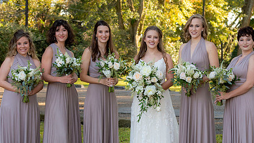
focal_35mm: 128
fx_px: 862
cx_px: 163
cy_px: 110
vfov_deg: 9.5
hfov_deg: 16.7
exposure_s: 1/400
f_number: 6.3
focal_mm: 82
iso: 1250
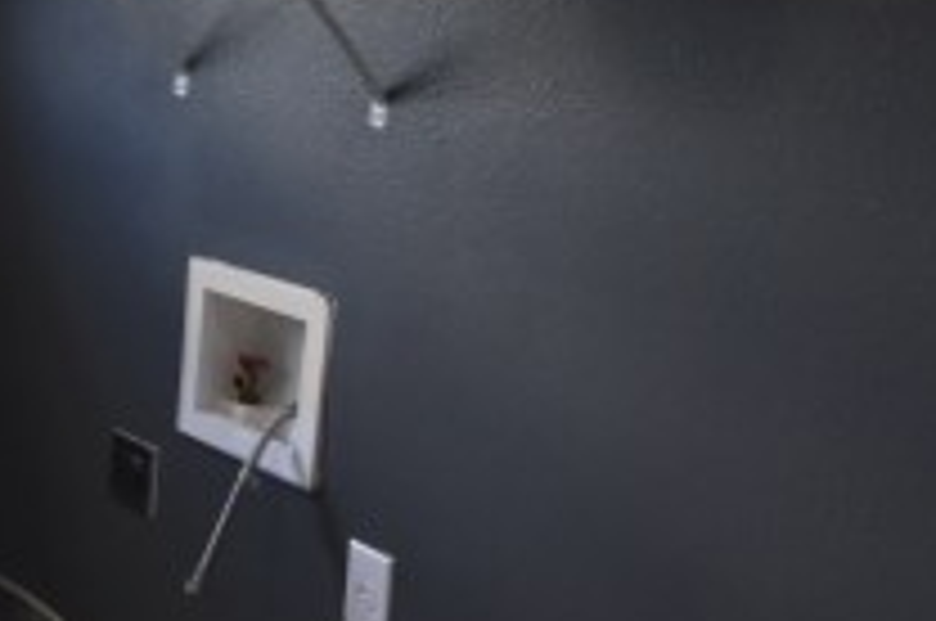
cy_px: 220
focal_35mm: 52
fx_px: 1350
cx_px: 238
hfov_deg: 37.3
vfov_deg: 25.8
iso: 800
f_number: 3.5
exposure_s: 1/250
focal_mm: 10
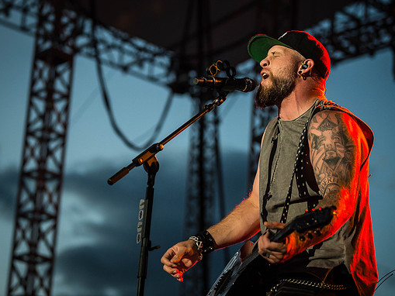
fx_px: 1370
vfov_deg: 12.3
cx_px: 171
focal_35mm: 120
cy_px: 115
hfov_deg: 16.4
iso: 2000
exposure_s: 1/500
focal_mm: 90
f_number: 2.8
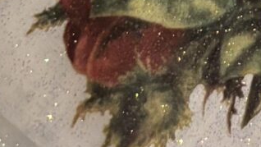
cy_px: -416
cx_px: 387
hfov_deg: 9.2
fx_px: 1578
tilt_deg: -73.4
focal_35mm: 228
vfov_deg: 4.9
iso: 400
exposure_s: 1/40
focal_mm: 5.96
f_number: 1.6
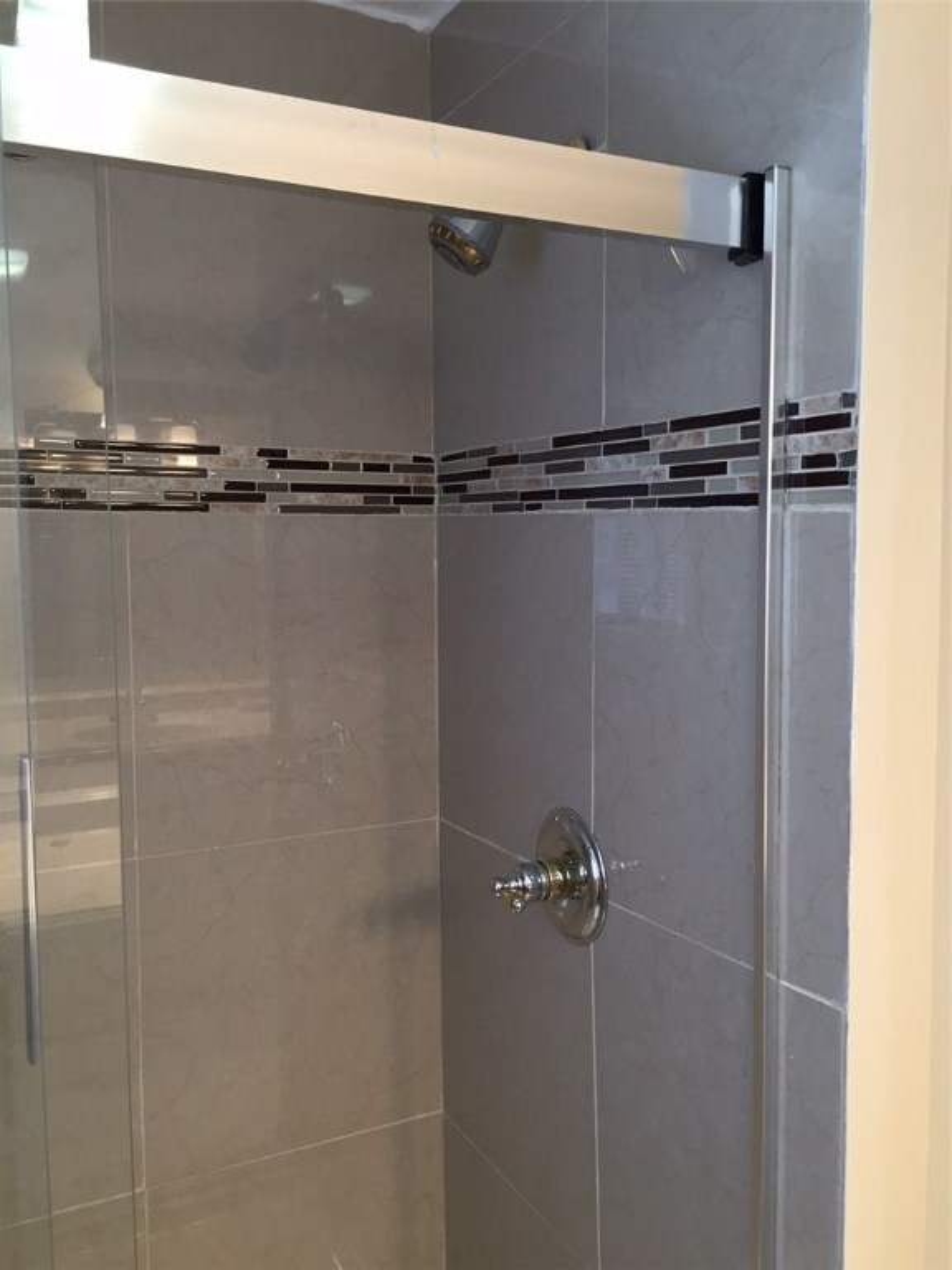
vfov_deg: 61.7
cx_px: 476
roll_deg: +0.9
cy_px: 635
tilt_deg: -3.1
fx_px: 1063
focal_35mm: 29
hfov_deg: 48.2
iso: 40
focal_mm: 4.15
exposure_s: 1/30
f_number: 2.2
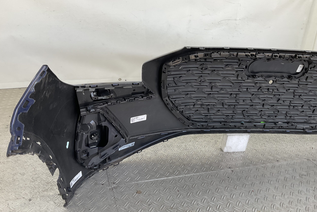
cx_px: 154
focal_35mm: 31
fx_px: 273
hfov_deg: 60.3
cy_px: 119
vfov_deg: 42.3
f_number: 1.8
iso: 25
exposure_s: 1/120
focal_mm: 3
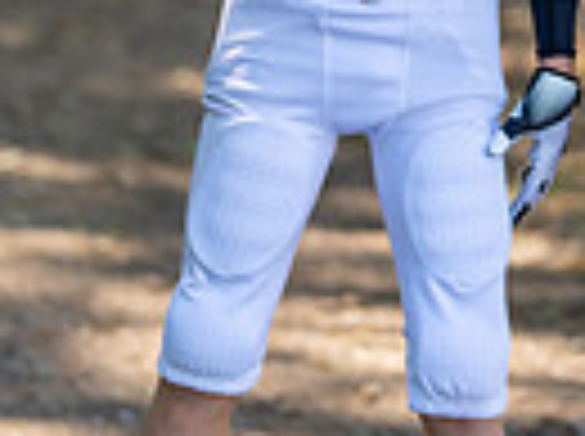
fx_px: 4015
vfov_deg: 6.2
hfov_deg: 8.3
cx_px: 634
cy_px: -63
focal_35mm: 238
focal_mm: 50
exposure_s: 1/1600
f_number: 1.2
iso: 100
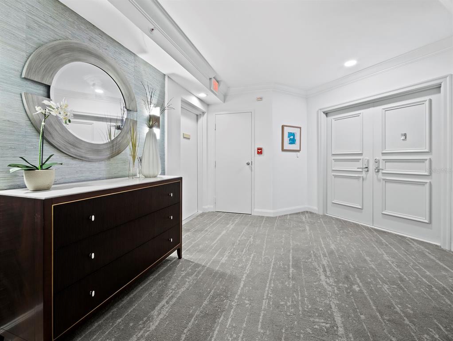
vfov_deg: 85.7
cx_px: 226
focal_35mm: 14
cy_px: 170
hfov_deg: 102.0
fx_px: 183
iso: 400
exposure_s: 2
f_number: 11
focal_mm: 7
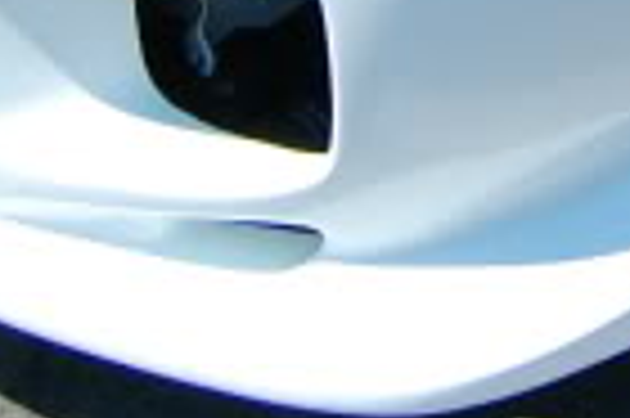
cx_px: 916
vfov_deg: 6.1
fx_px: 3461
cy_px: -1020
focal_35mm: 198
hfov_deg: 10.1
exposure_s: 1/4000
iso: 800
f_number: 4.5
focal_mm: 18
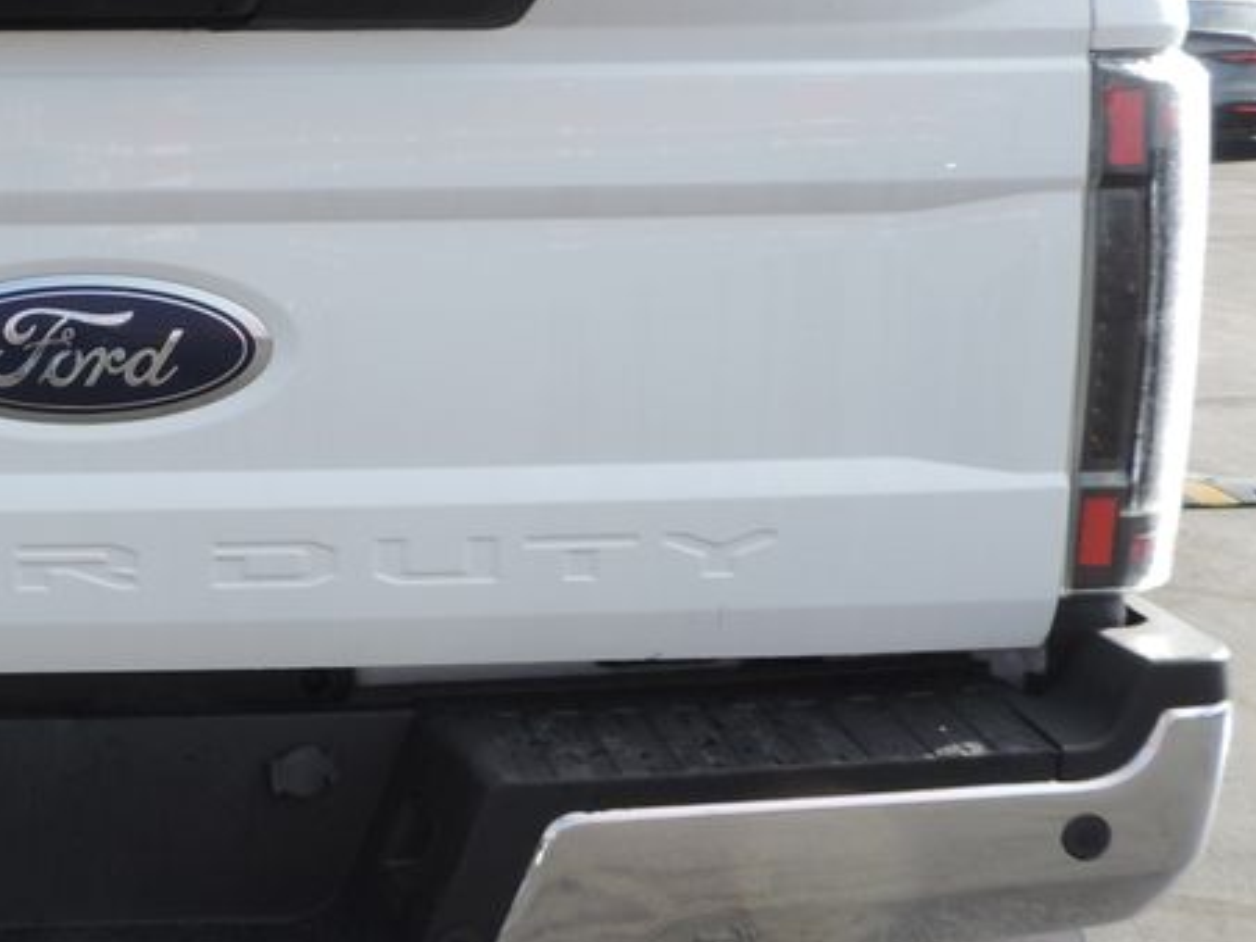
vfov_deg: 21.6
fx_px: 2467
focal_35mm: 68
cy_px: 475
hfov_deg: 27.5
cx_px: 111
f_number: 3
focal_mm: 4.3
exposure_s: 1/500
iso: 80
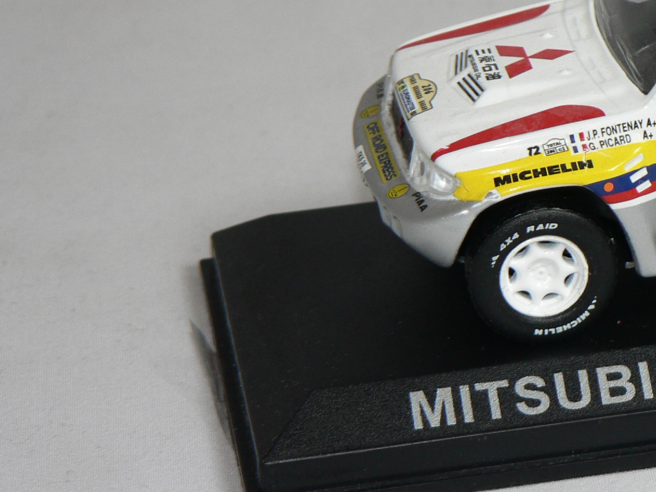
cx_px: 680
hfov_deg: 10.2
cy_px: 107
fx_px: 3639
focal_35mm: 192
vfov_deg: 7.7
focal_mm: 15.2
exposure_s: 1/60
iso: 80
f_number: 3.2
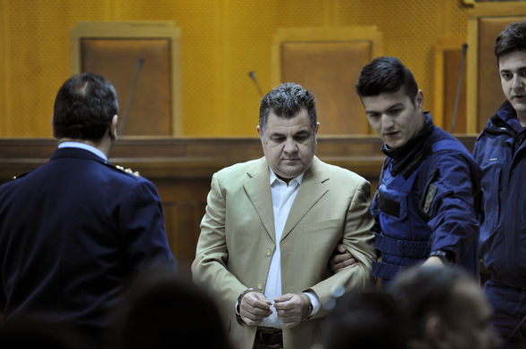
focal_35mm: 198
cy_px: 181
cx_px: 268
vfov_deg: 6.9
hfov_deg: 10.4
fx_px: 2889
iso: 1600
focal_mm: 185
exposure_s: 1/80
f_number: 2.8
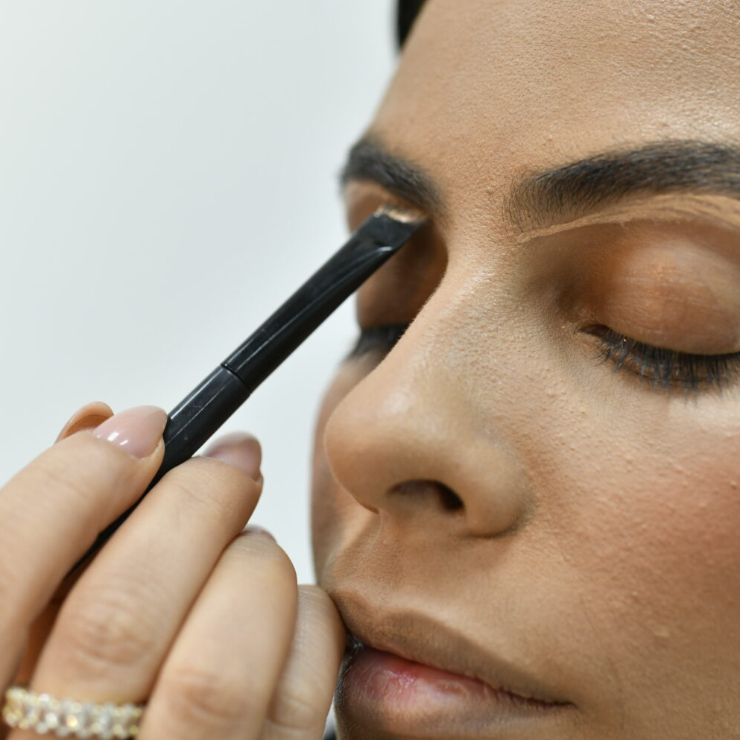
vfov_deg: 22.5
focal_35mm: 77
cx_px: 510
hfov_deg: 22.4
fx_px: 1862
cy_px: 370
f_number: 4.5
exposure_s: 1/160
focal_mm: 60
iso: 800
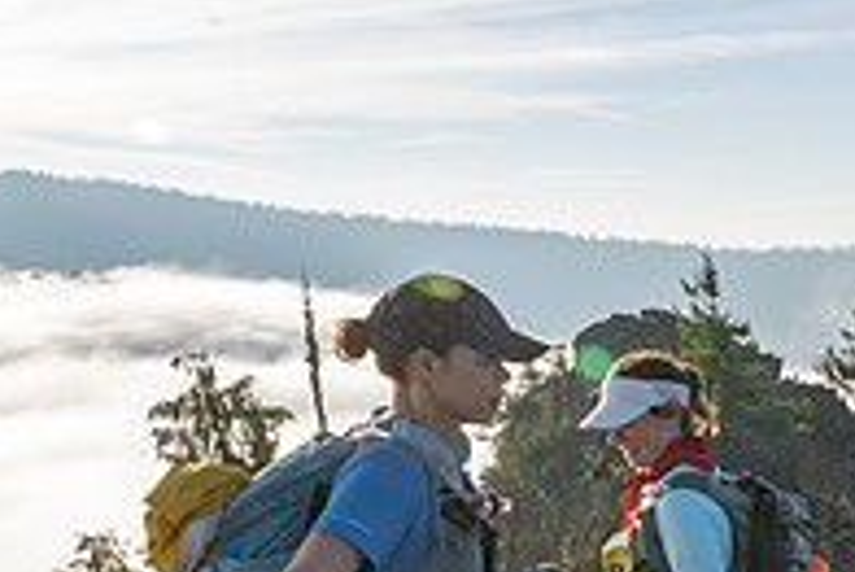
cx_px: 1108
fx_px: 1687
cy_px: 627
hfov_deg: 24.8
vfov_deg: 18.5
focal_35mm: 71
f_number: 16
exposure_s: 1/200
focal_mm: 24
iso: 400
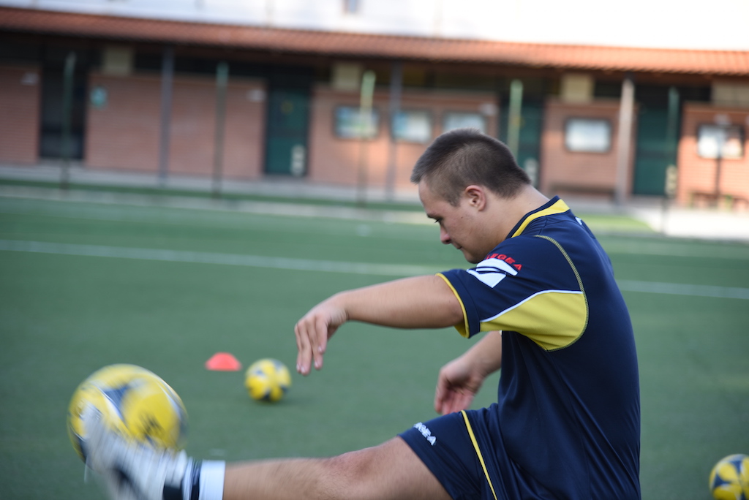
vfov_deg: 11.4
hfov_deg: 17.1
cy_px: 250
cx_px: 374
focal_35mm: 120
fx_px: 2498
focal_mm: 120
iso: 125
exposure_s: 1/200
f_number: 4
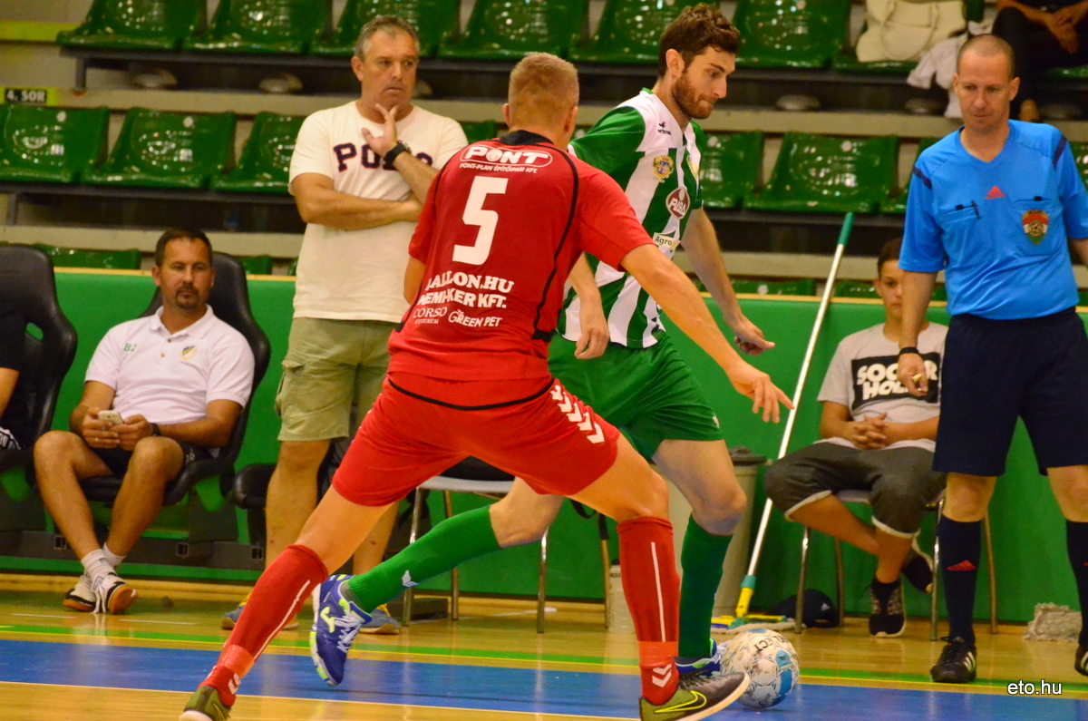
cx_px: 544
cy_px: 360
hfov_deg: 6.6
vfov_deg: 4.3
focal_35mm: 315
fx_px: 9501
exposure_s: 1/640
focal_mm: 210
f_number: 5.3
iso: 6400
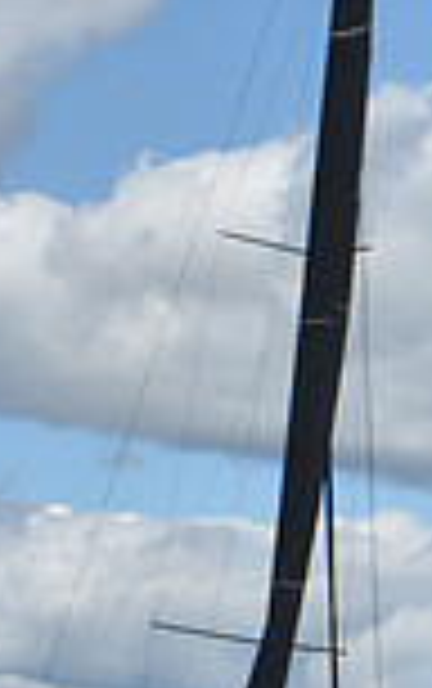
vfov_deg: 7.8
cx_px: 223
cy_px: 396
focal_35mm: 270
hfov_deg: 4.9
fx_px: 5072
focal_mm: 70
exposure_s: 1/800
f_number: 11
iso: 250
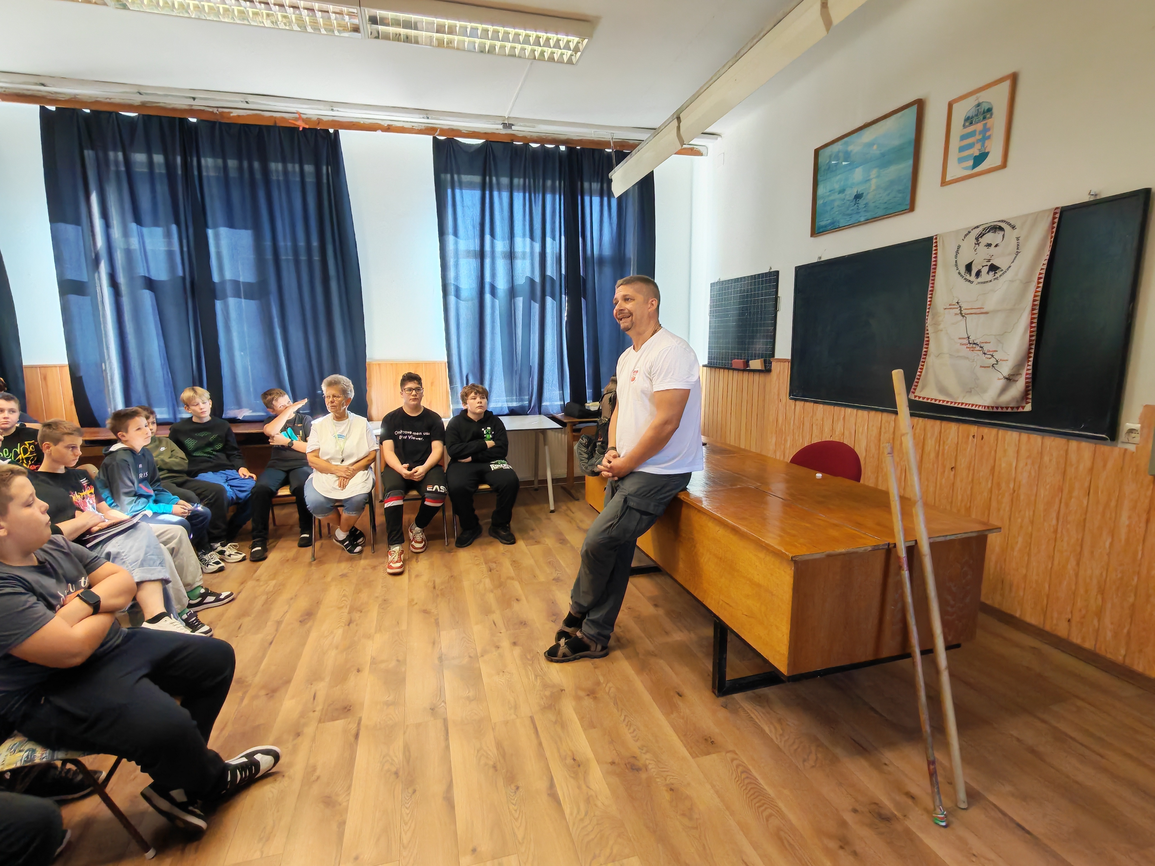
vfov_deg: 78.1
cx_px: 578
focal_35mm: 16
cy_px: 433
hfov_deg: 94.5
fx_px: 534
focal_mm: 1.96
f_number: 2.2
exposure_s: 1/50
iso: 200
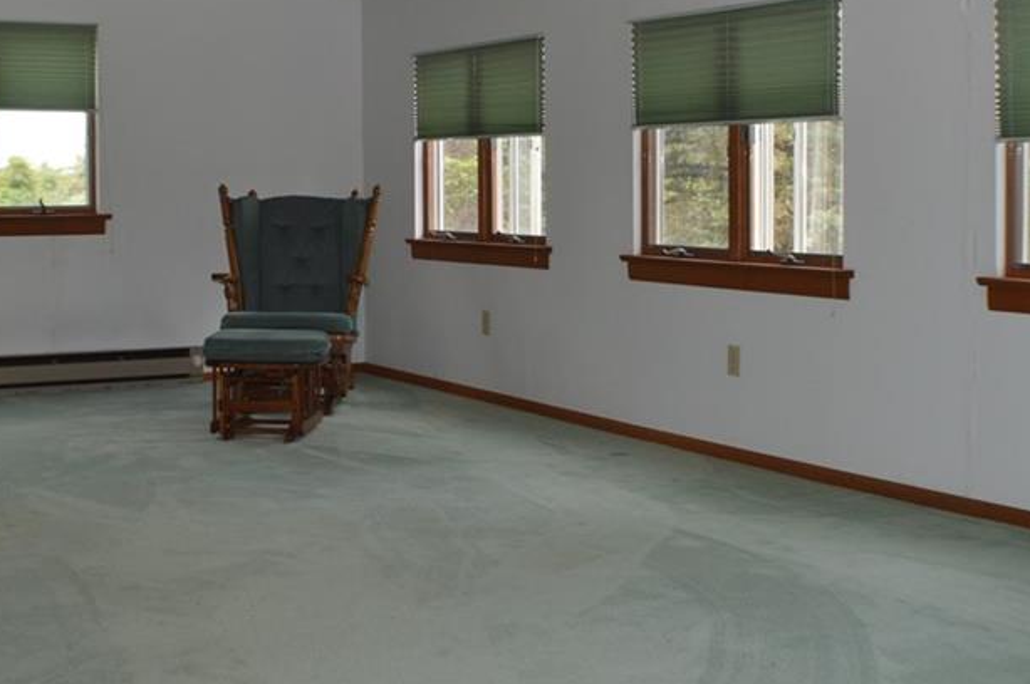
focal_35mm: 65
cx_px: 391
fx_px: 1858
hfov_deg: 30.9
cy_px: 183
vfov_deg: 20.7
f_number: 4.2
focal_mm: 26
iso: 450
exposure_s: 1/60
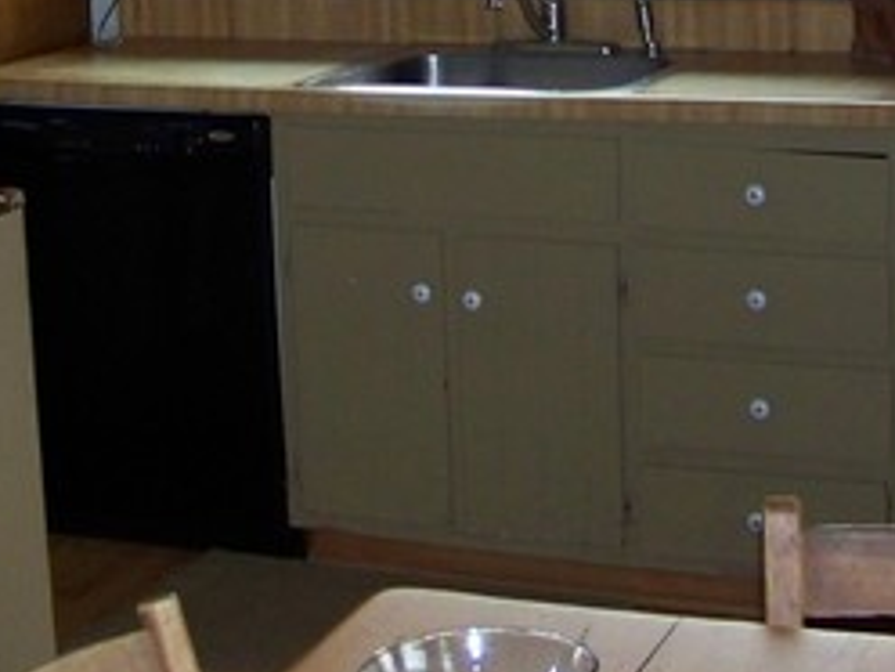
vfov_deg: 15.7
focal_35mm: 93
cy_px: 47
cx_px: 361
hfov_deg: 21.1
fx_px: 2405
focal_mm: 5.85
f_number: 2.8
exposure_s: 1/30
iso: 200
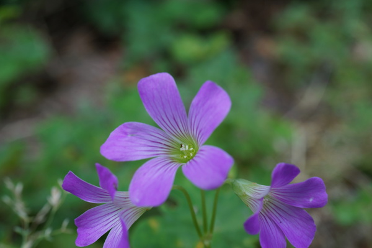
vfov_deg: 29.8
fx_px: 465
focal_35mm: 45
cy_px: 124
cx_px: 186
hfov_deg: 43.6
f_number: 9
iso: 100
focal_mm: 30
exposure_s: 1/25
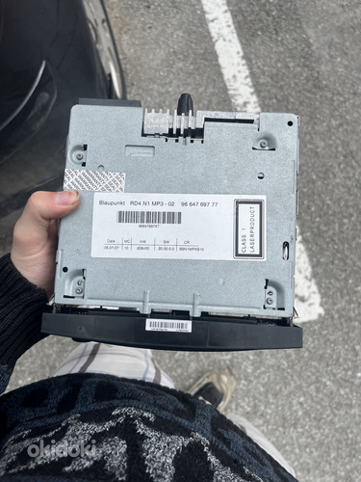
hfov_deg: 53.1
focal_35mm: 26
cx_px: 180
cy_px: 241
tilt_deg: -74.7
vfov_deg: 67.3
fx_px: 362
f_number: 1.6
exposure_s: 1/3623
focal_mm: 5.1
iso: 50
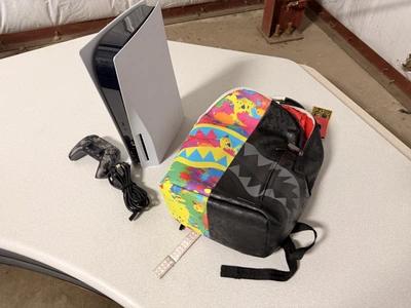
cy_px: 154
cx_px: 206
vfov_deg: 56.8
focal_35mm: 24
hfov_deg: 71.6
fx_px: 285
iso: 320
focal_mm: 6.76
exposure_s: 1/60
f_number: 1.78
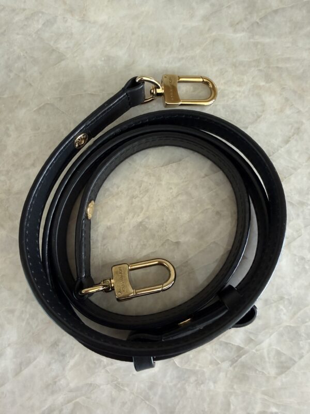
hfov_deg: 56.8
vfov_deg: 71.6
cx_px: 155
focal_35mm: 24
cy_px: 207
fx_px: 287
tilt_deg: -80.5
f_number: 2.2
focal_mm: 2.22
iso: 320
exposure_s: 1/60
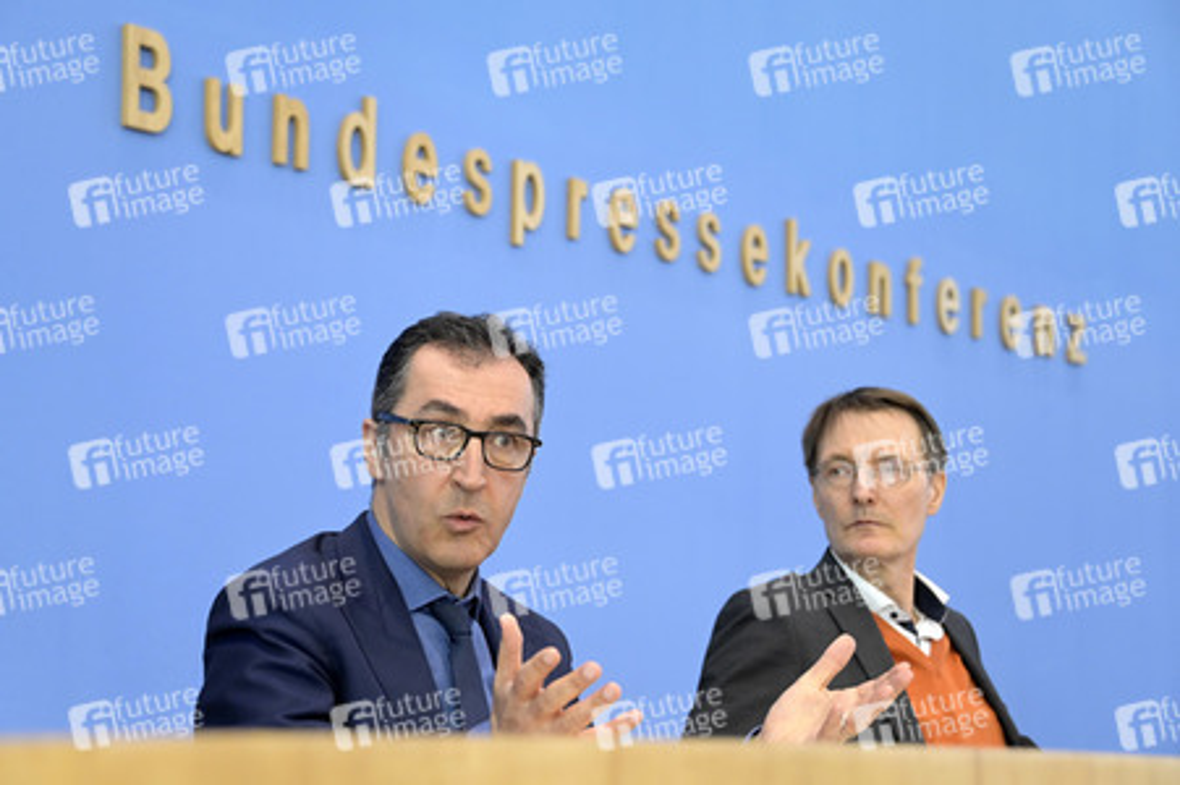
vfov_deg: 18.9
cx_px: 590
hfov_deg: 28.1
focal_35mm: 72
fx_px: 2358
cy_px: 392
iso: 3200
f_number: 5
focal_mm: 72
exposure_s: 1/640
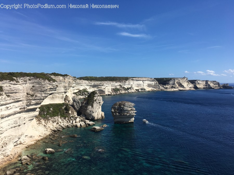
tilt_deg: -1.5
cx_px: 117
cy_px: 88
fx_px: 196
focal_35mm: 29
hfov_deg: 61.7
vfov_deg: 48.2
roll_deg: -0.5
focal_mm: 4.15
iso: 25
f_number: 2.2
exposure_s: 1/2137
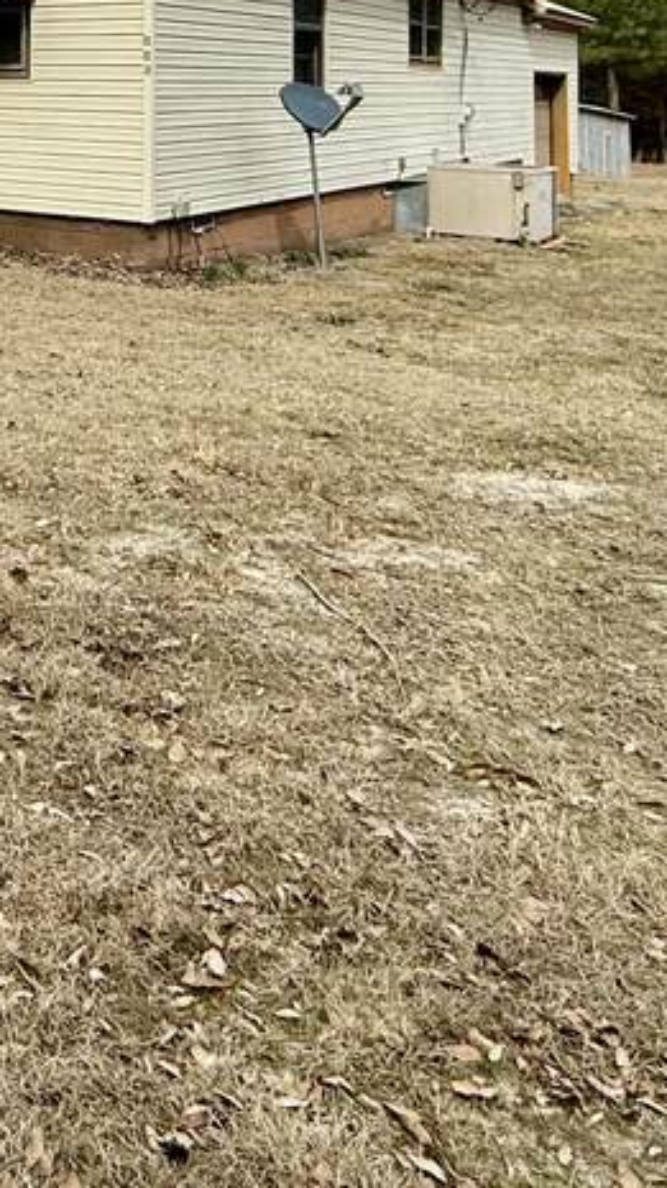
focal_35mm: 42
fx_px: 1323
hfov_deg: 25.0
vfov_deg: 42.0
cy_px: 5
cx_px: -166
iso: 50
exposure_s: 1/2611
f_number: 2.2
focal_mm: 2.22
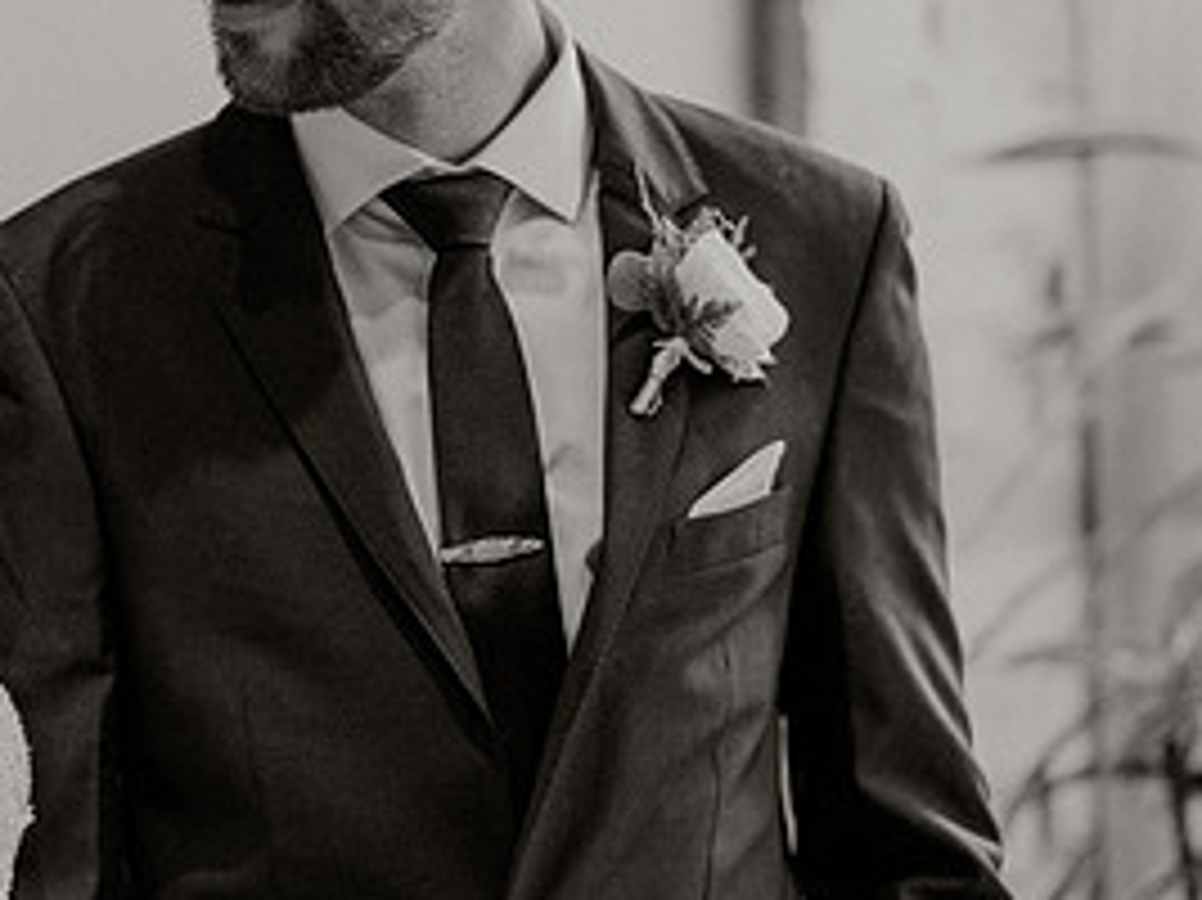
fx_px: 7601
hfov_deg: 9.0
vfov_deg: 6.8
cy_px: 310
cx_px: -95
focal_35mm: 219
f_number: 2.2
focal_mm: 105
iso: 2500
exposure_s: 1/800
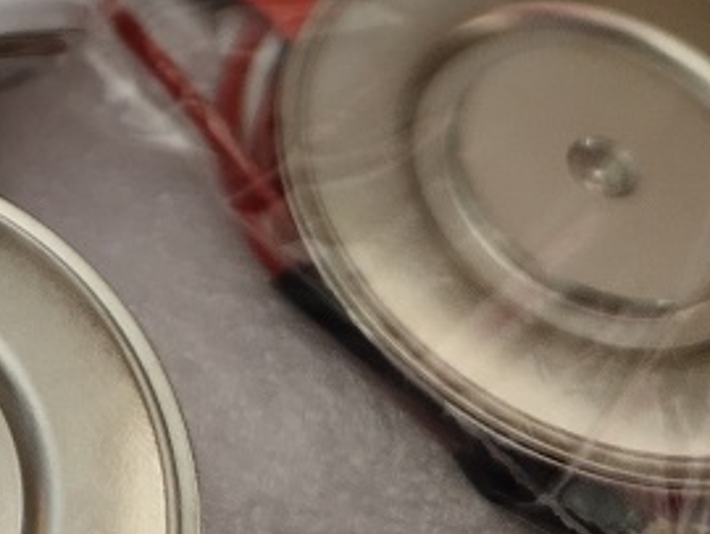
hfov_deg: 19.8
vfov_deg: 15.4
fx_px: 1868
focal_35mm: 91
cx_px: -206
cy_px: -189
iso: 292
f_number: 1.8
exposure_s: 1/50
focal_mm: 4.27
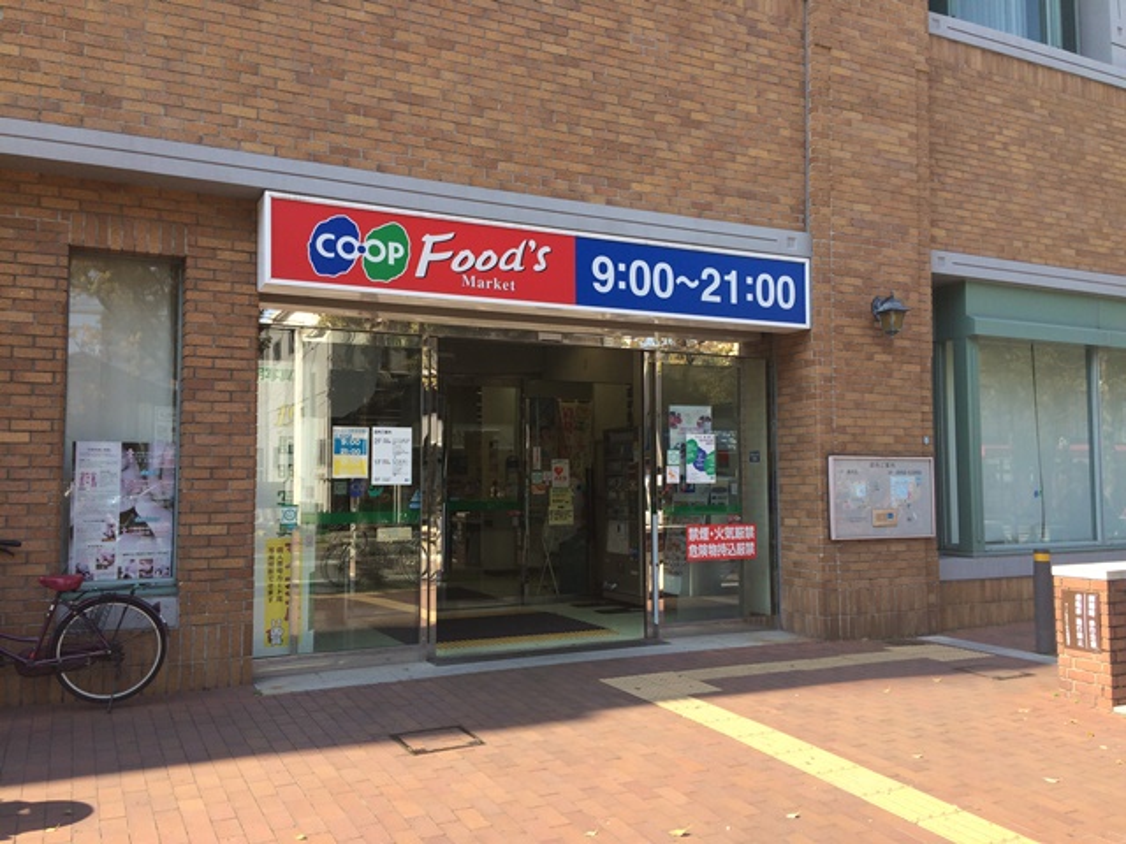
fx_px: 943
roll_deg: +0.9
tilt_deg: +1.9
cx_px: 563
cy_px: 422
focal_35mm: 29
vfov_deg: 48.2
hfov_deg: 61.7
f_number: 2.2
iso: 32
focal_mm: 4.15
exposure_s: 1/519
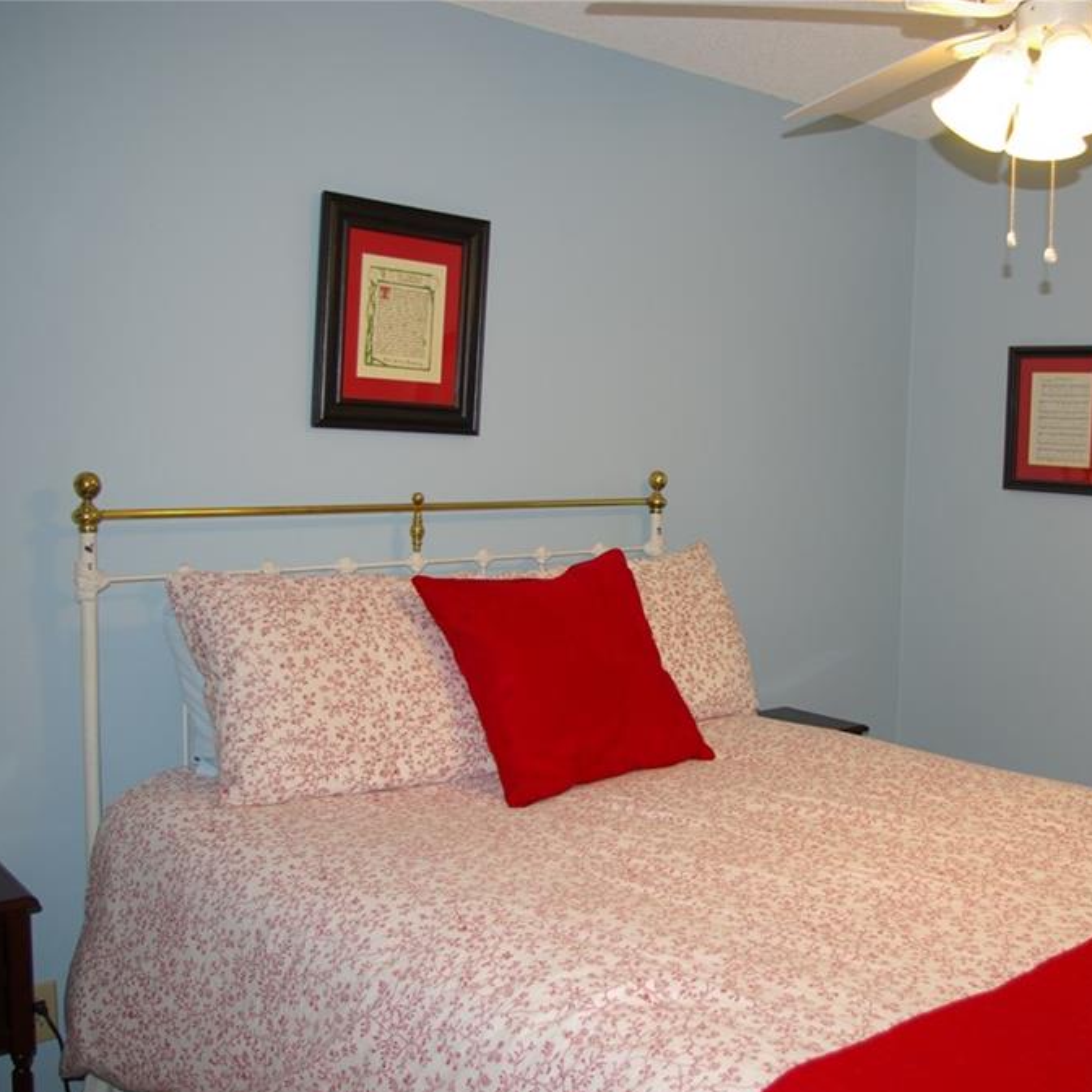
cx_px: 748
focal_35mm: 35
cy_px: 554
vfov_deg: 47.2
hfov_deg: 46.3
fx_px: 1249
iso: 100
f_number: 3.5
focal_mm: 18
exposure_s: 1/30
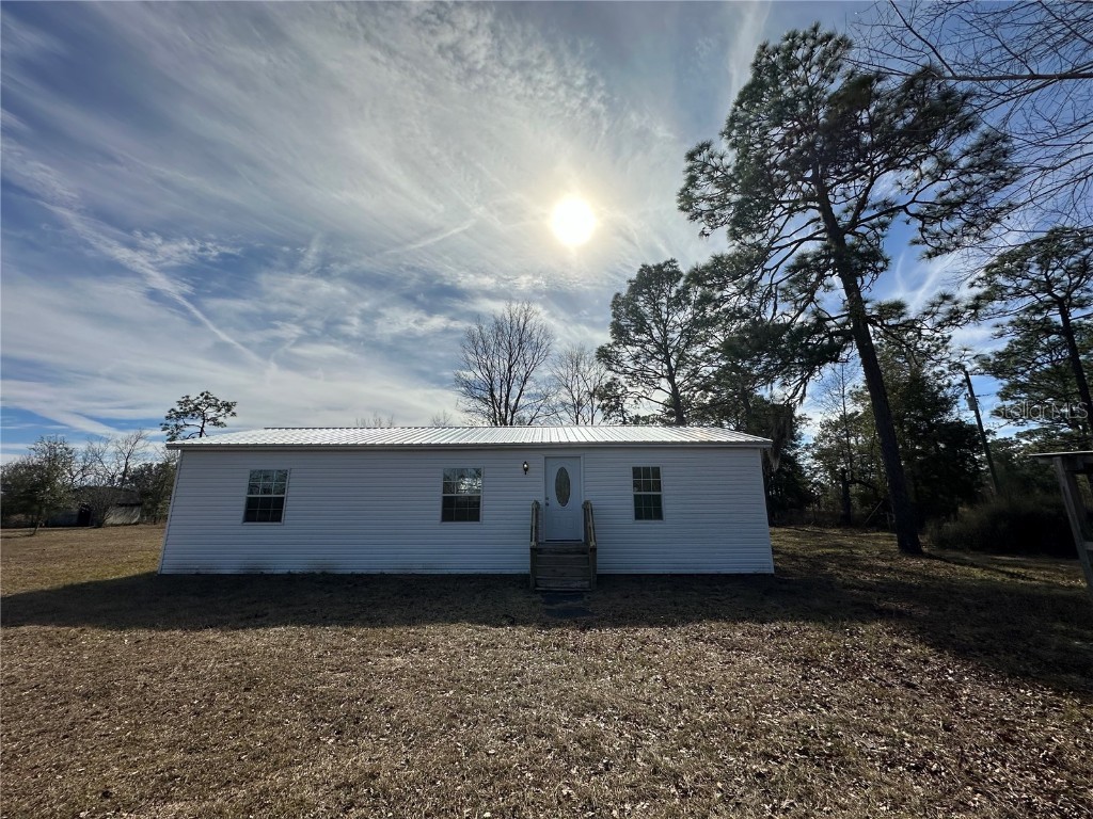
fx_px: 442
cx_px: 546
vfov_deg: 85.7
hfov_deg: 102.1
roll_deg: +0.5
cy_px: 410
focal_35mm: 14
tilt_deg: +12.2
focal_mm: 2.22
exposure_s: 1/6135
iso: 50
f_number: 2.2
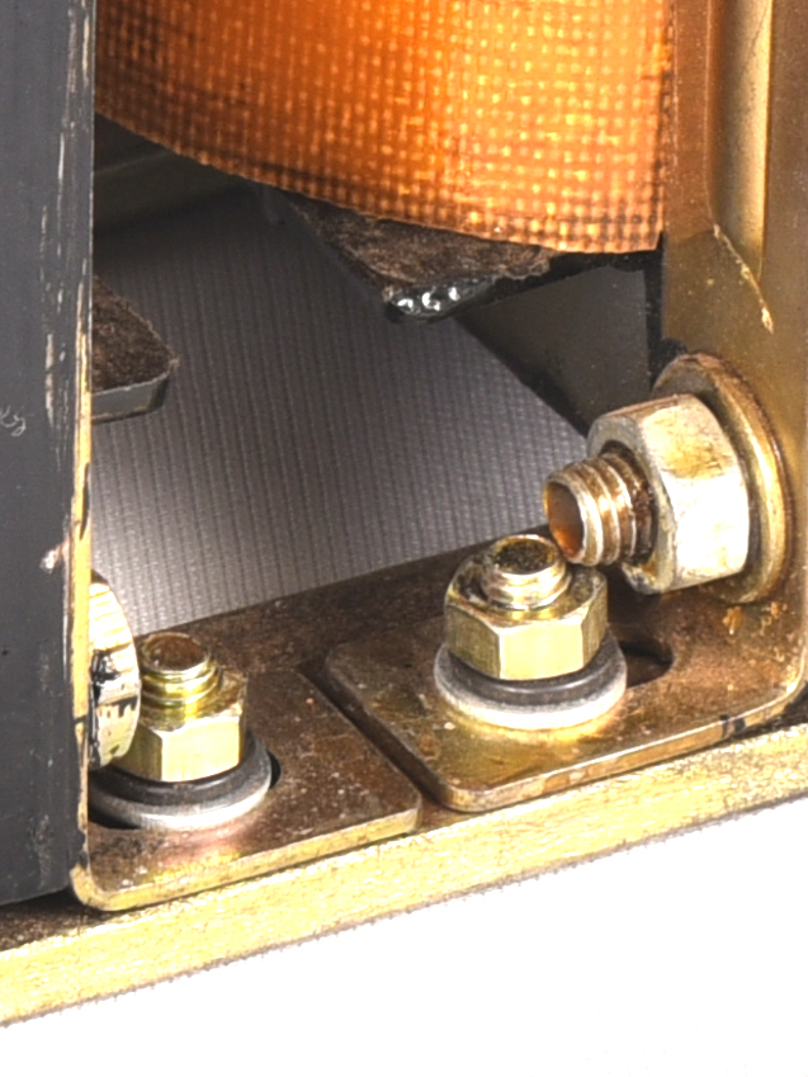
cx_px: 551
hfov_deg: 1.9
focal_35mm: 763
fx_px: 23740
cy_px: -628
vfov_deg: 2.6
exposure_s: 1/160
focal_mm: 112
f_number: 13
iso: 100
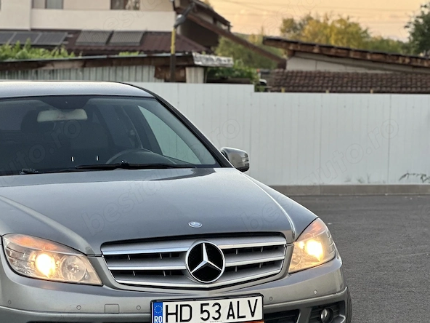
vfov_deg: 11.4
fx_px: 1615
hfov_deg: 15.1
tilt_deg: -3.5
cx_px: 97
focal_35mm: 130
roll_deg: -2.2
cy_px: 191
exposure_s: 1/121
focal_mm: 9
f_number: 2.8
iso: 80
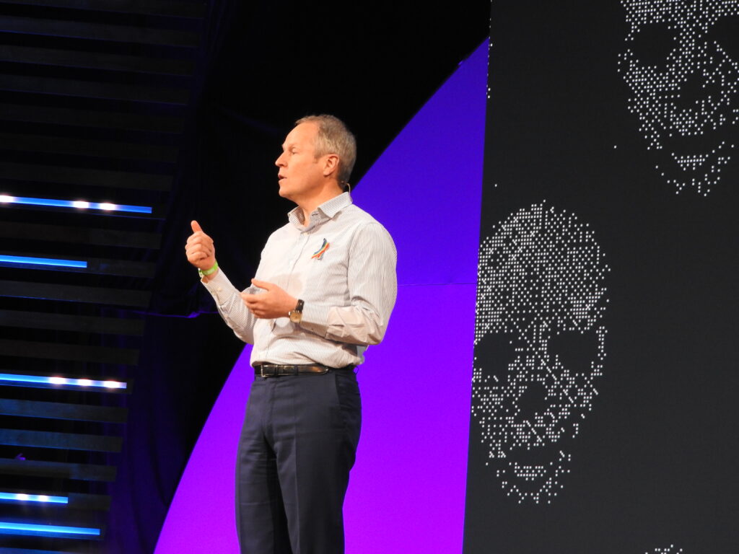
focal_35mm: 180
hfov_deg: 11.0
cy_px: 277
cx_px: 370
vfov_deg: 8.2
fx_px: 3843
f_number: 5.3
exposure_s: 1/50
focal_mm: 32.2
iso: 400
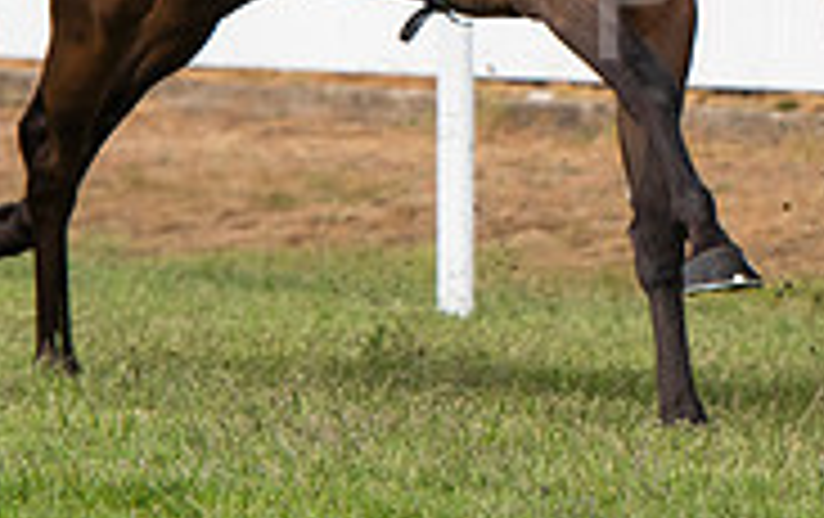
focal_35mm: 866
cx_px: 1254
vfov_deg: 1.5
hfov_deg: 2.4
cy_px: -132
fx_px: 19477
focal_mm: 165
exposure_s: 1/2000
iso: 640
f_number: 5.6
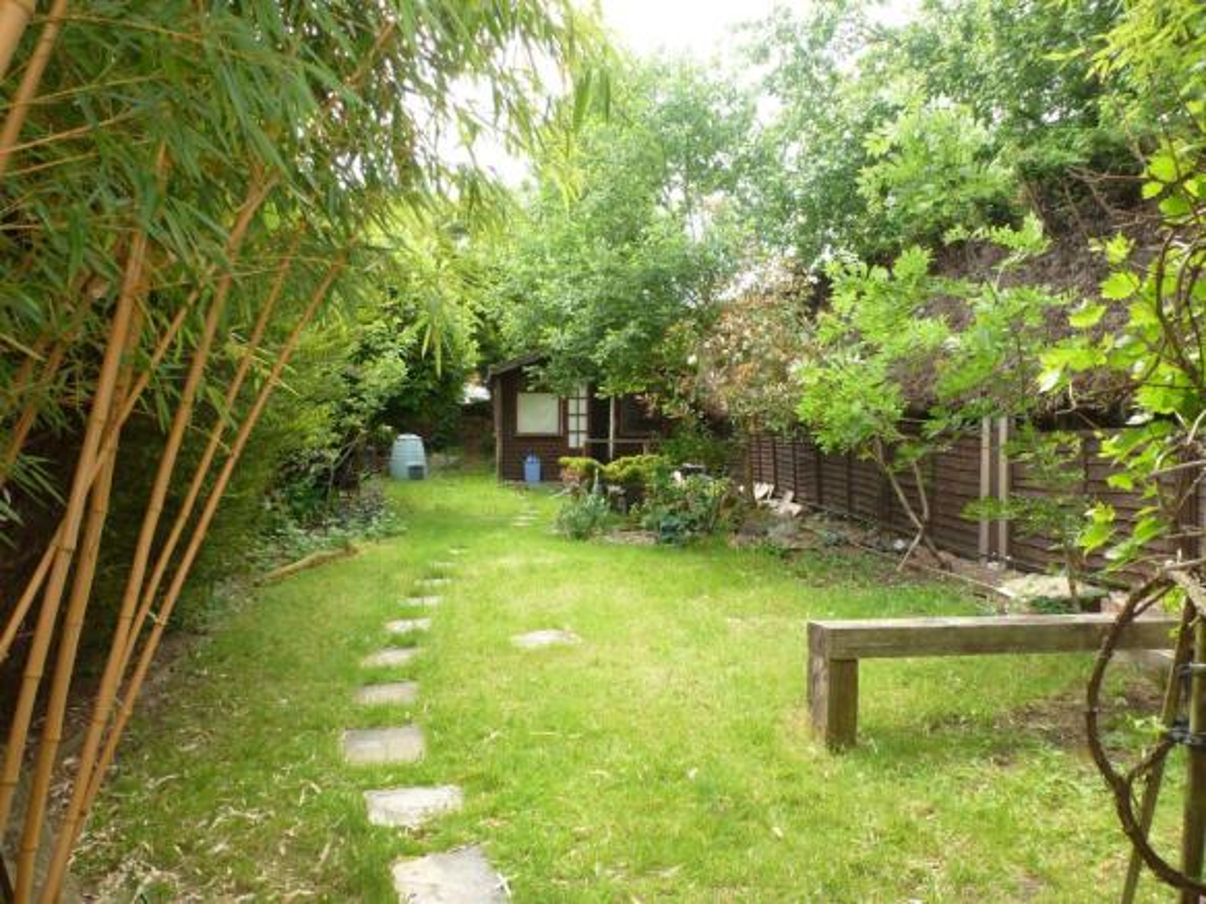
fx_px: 836
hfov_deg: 71.6
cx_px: 603
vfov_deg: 56.8
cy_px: 452
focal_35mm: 24
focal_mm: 4.3
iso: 100
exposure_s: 1/125
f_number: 3.3
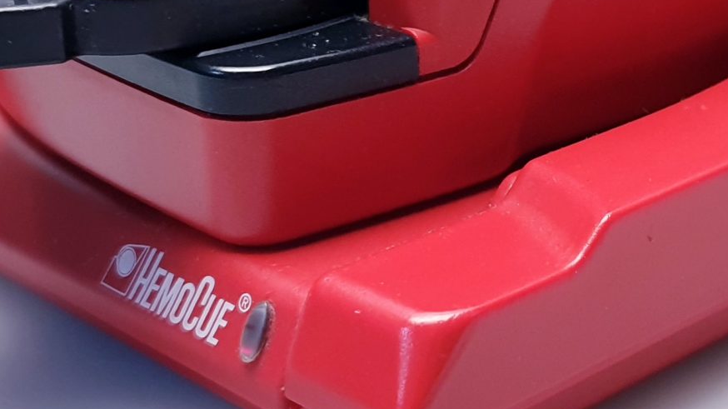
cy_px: 113
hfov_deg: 25.2
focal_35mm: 83
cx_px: 572
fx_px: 1602
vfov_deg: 14.5
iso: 100
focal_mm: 4.3
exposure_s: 1/100
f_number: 1.5
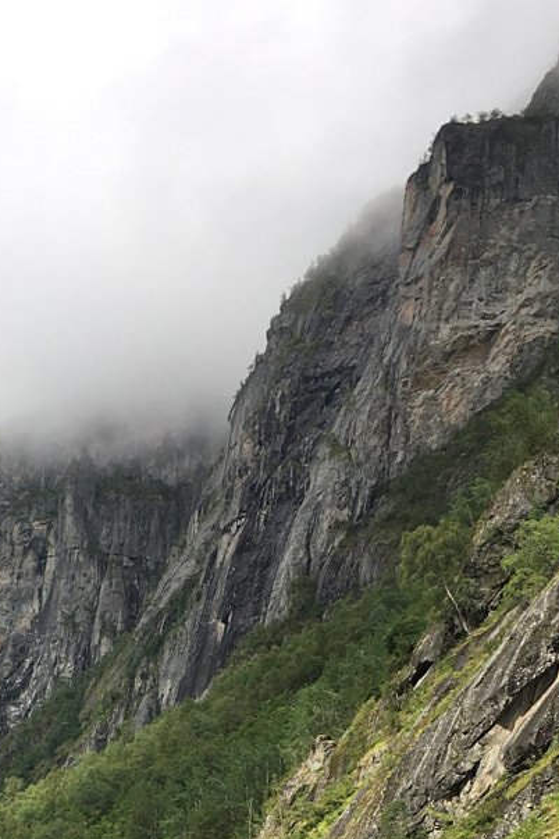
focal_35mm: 80
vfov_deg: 23.3
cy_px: 1000
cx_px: 224
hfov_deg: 17.0
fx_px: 1863
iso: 25
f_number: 2.2
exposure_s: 1/1068
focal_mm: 4.15
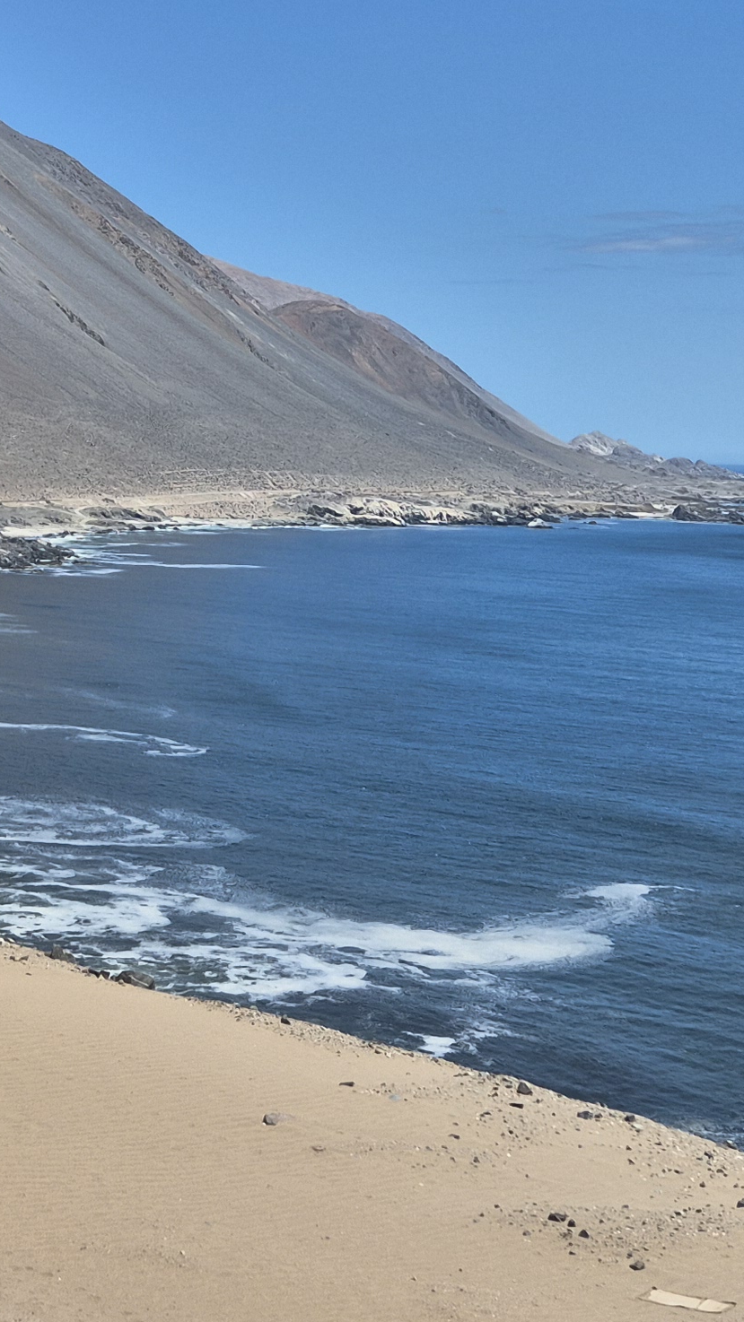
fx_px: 2385
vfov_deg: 30.5
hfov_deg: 17.0
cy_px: 339
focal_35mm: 68
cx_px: -125
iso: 25
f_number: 1.8
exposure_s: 1/2496
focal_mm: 5.4
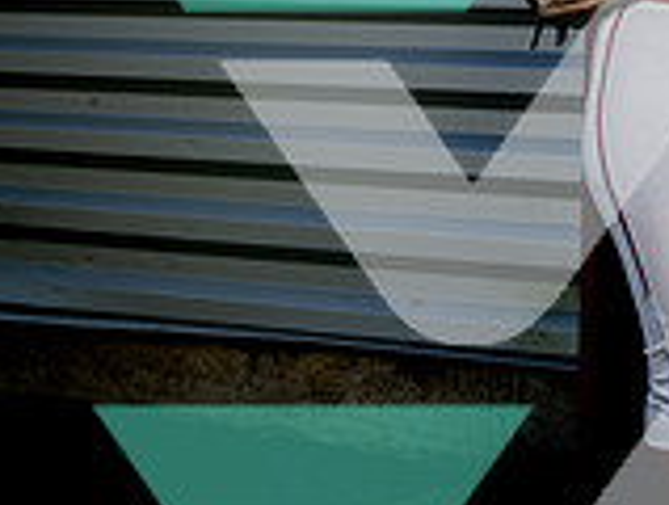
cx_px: 1178
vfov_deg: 17.5
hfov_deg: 18.5
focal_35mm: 84
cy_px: 120
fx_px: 1627
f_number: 10
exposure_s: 1/250
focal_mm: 24
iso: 125
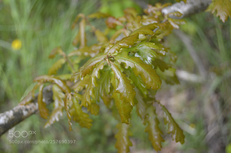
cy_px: 76
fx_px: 529
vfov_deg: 16.5
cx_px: 116
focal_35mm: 82
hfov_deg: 24.6
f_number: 5.6
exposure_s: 1/125
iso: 180
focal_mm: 55
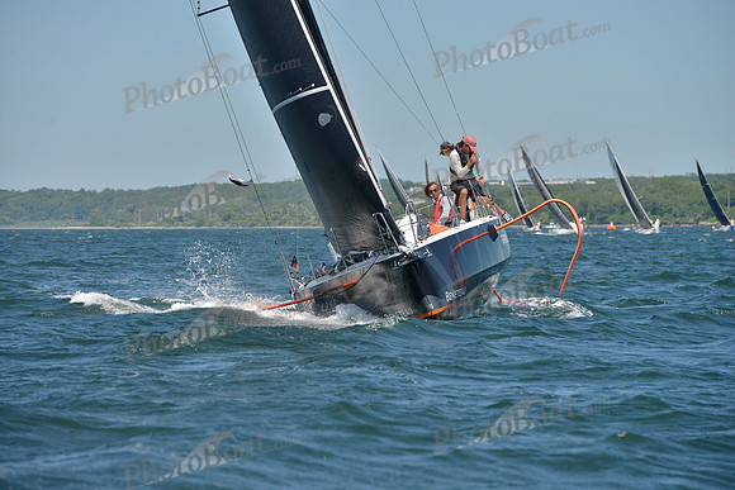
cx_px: 368
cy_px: 245
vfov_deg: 6.9
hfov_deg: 10.3
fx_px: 4084
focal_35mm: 200
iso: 280
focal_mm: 200
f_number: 8
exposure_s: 1/1250
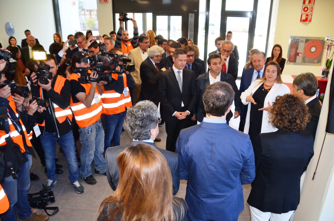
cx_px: 167
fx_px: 278
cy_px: 110
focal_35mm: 30
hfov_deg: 62.0
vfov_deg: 43.4
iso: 400
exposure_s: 1/80
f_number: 3.5
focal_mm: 20
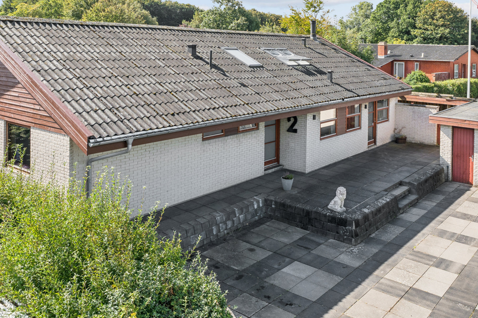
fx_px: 438
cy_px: 127
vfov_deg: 39.8
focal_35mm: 33
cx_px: 248
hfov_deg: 57.2
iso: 400
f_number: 10
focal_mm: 20
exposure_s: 1/250
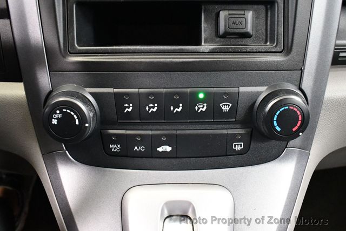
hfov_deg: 53.1
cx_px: 173
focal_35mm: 36
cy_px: 116
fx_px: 346
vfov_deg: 36.9
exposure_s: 1/60
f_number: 3.5
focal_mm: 18
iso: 7200
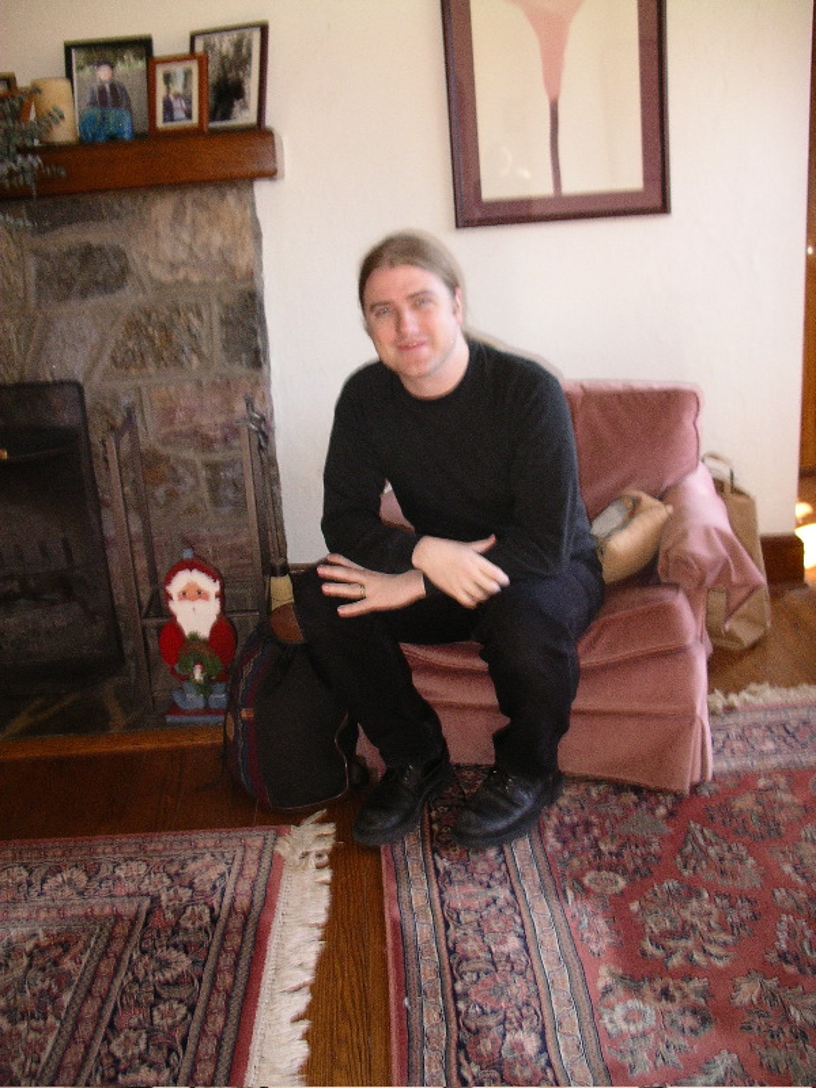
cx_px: 408
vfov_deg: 50.1
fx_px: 1163
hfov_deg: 38.7
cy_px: 544
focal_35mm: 37
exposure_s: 1/40
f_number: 2.8
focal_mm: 7.8
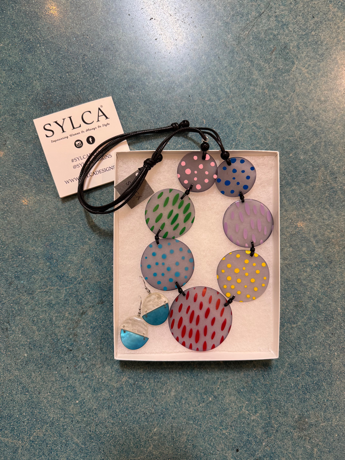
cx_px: 172
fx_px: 319
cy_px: 230
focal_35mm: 24
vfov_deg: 71.6
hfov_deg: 56.8
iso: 125
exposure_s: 1/60
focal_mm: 6.76
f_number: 1.78
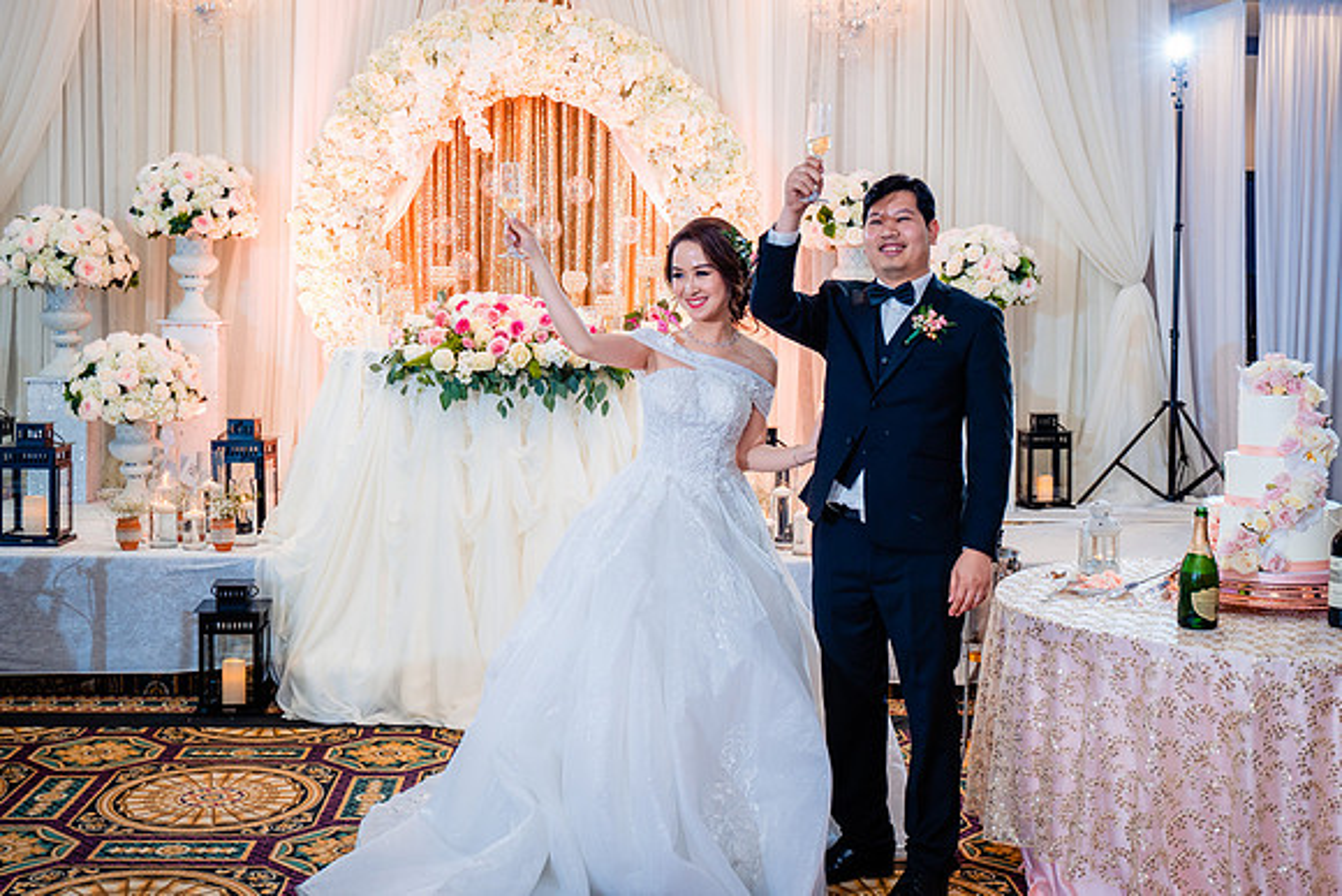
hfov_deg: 45.1
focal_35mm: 43
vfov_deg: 31.0
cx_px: 692
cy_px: 407
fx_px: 1614
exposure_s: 1/160
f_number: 3.5
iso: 800
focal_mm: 37
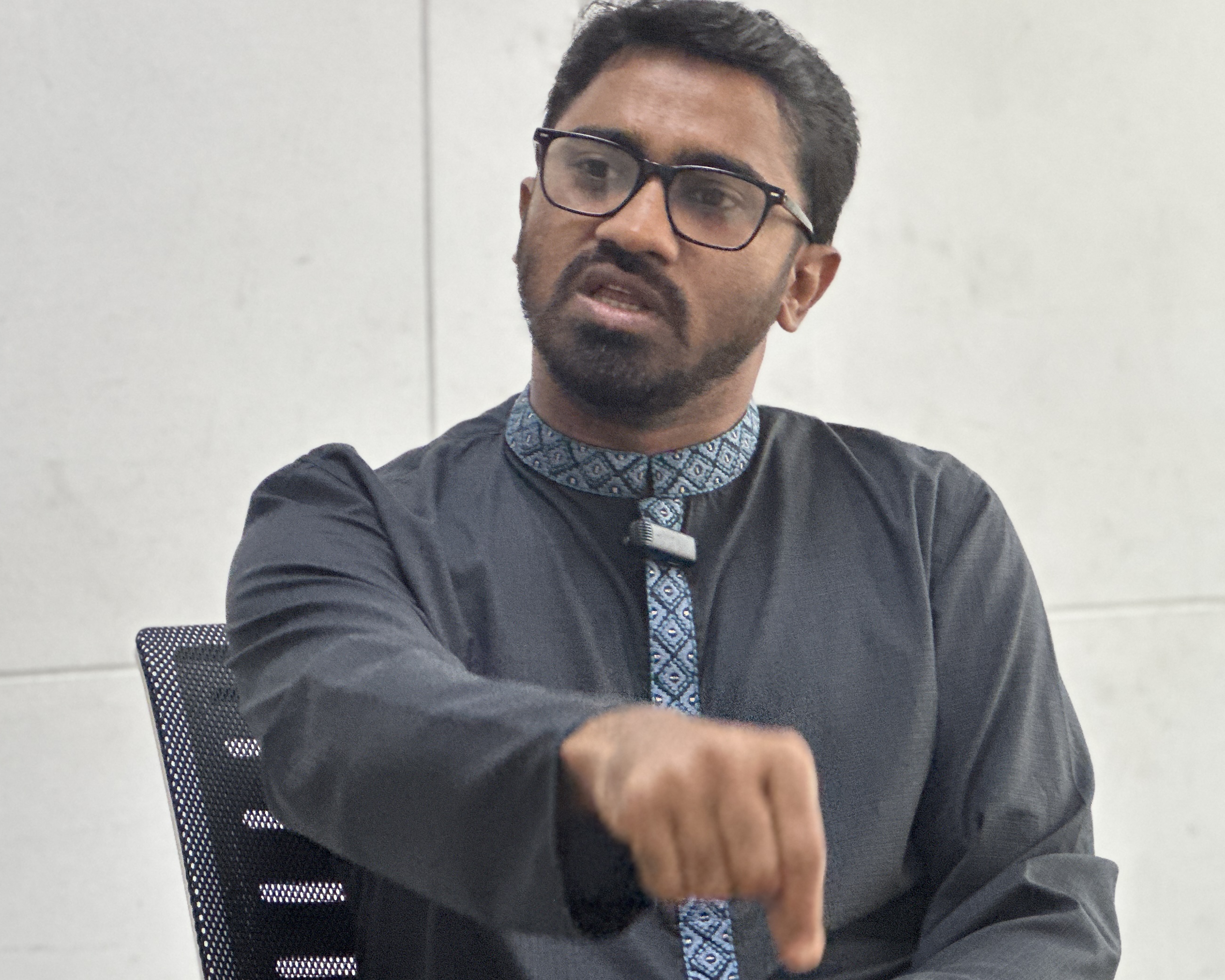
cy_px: 513
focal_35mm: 116
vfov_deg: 13.3
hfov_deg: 16.5
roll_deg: +0.6
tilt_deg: -3.2
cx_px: 414
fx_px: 4206
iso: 160
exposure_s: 1/33
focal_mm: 9
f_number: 2.8
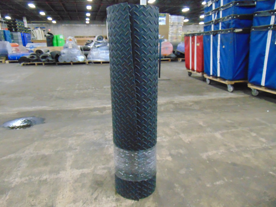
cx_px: 138
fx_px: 199
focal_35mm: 25
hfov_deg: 69.4
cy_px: 104
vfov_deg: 54.9
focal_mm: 4.5
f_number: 3
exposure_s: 1/40
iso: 800
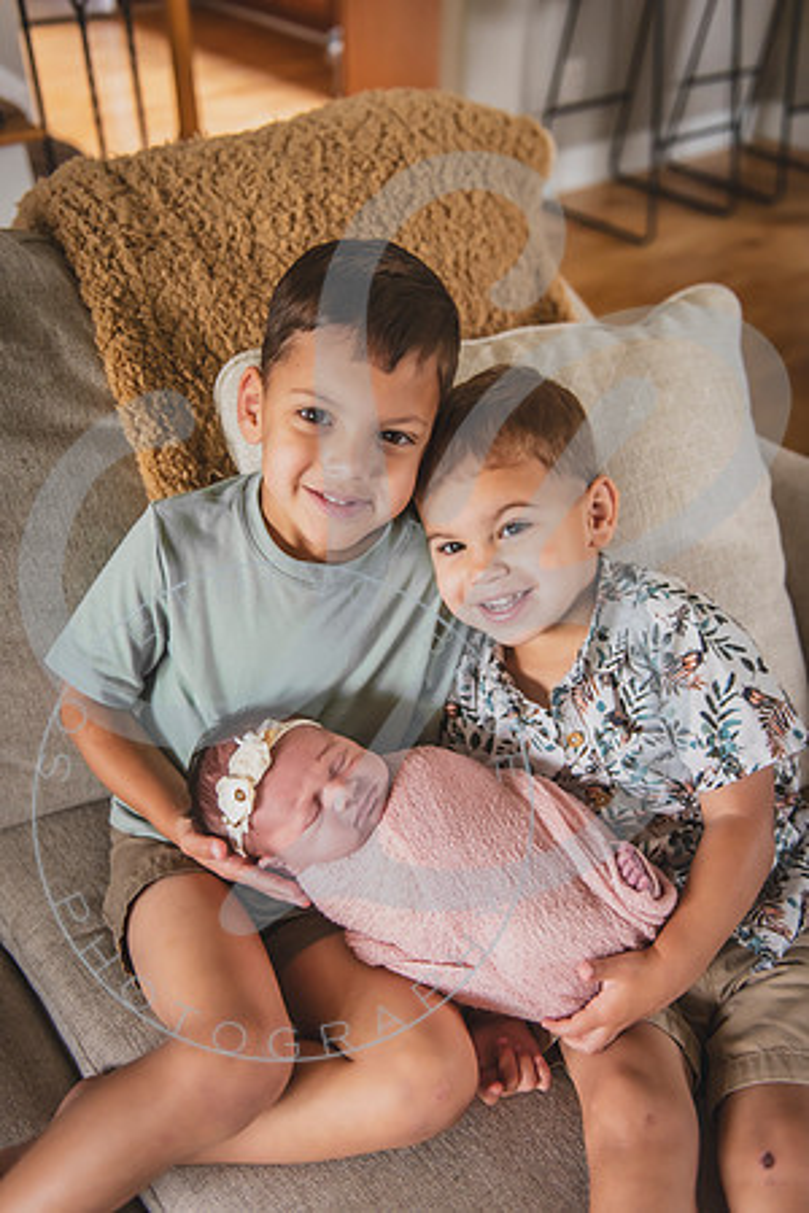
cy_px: 606
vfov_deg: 58.7
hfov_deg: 41.1
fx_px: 1079
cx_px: 404
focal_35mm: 32
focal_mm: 32
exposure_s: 1/200
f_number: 2.8
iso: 1600
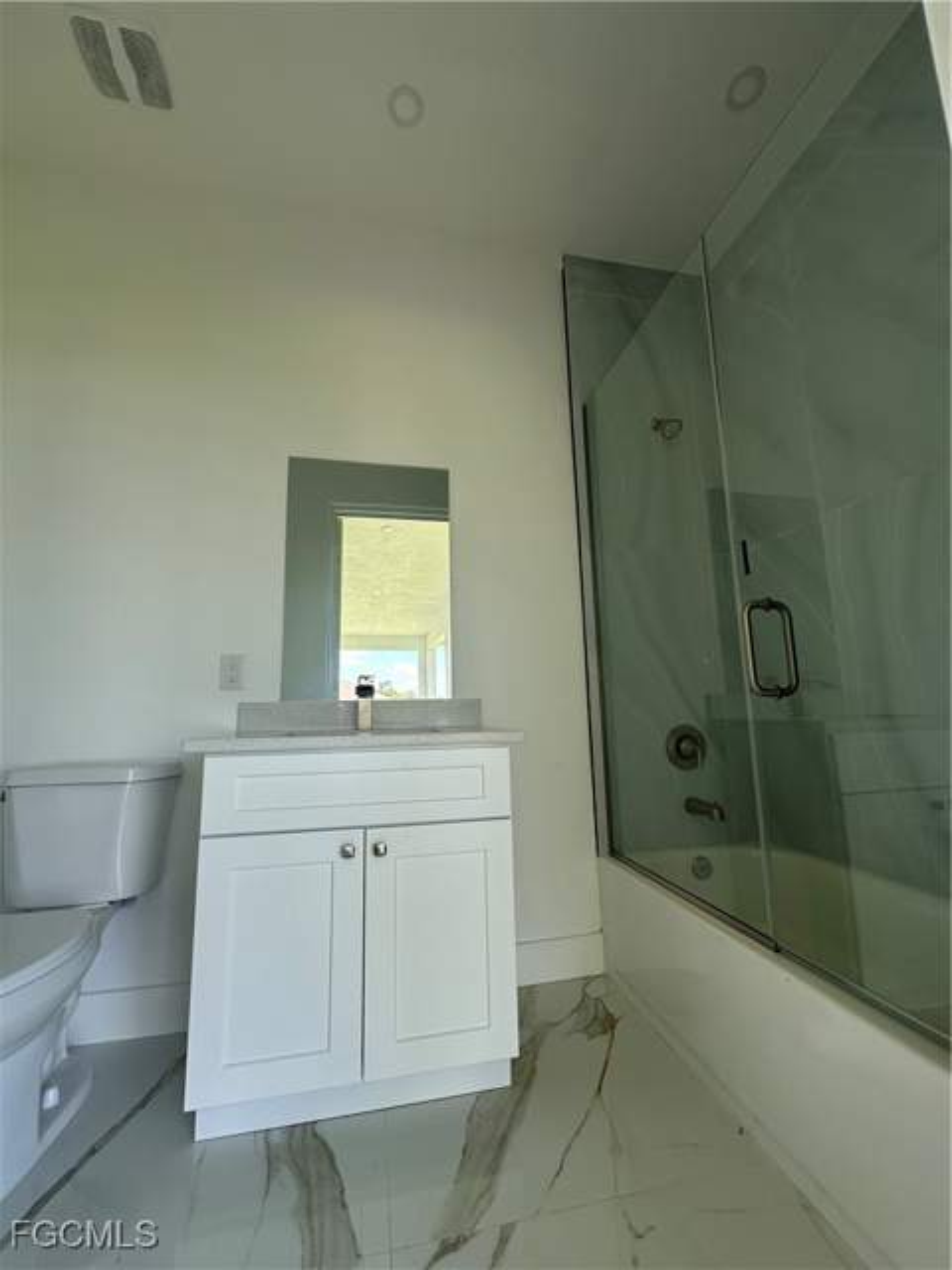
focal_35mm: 14
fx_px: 513
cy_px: 635
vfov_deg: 102.1
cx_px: 476
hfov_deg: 85.7
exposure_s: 1/174
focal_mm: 2.22
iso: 40
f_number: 2.2
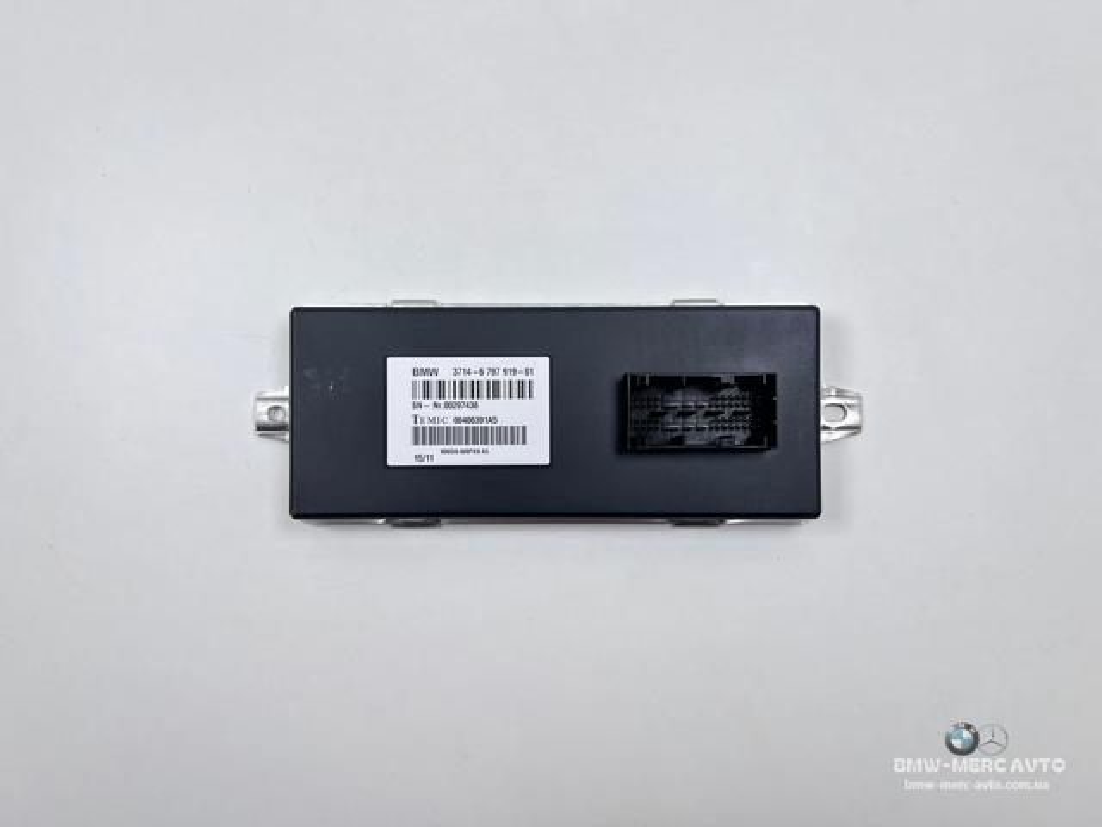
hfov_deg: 67.3
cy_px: 414
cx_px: 551
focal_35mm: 26
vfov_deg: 53.1
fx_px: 828
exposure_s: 1/224
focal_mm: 5.7
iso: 40
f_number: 1.5
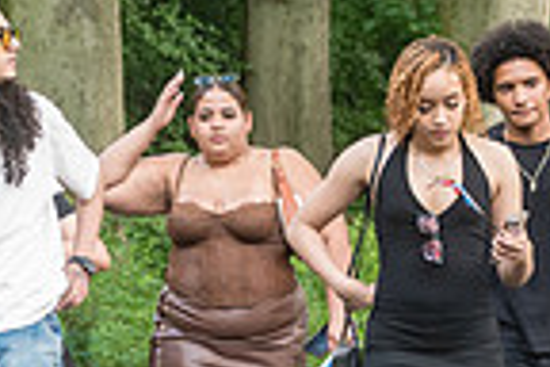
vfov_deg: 4.2
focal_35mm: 327
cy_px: 327
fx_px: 4995
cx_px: 76
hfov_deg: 6.3
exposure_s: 1/100
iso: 1000
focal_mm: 80
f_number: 4
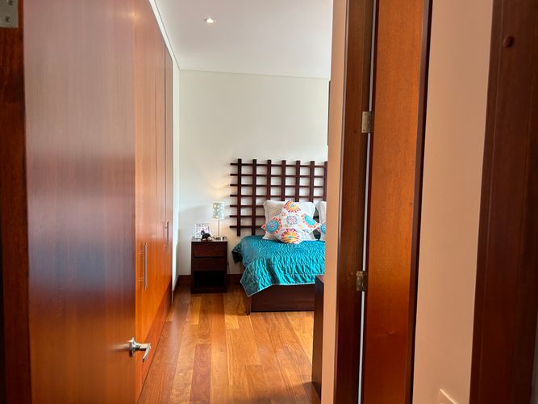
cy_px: 202
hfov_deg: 67.3
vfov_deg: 53.0
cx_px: 269
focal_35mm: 26
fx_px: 404
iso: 80
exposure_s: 1/60
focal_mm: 5.7
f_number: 1.5
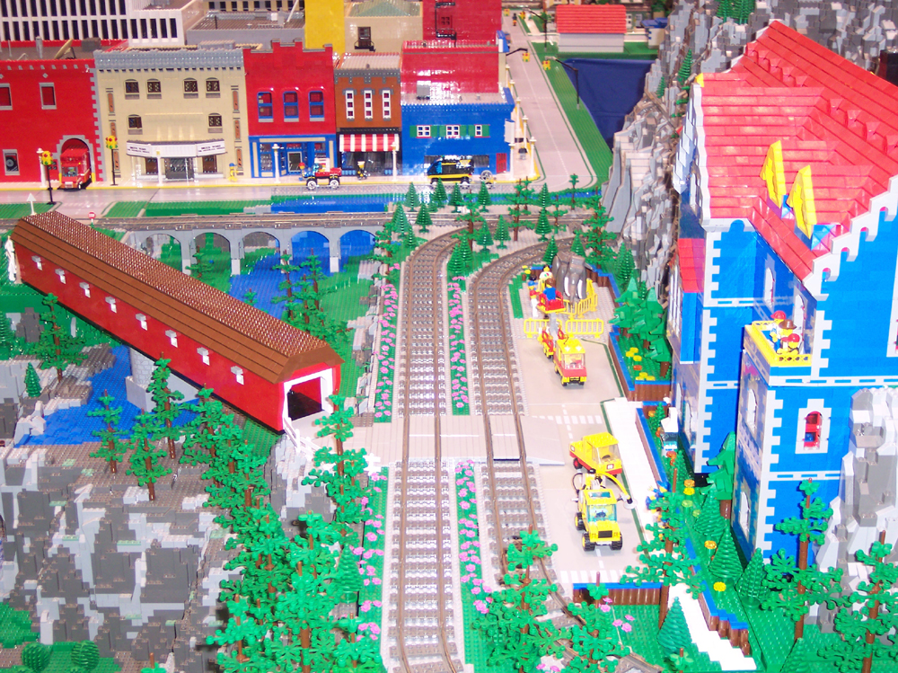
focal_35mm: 51
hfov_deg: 37.5
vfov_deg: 28.5
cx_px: 449
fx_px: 1322
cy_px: 336
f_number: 3.4
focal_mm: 10.7
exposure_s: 1/30
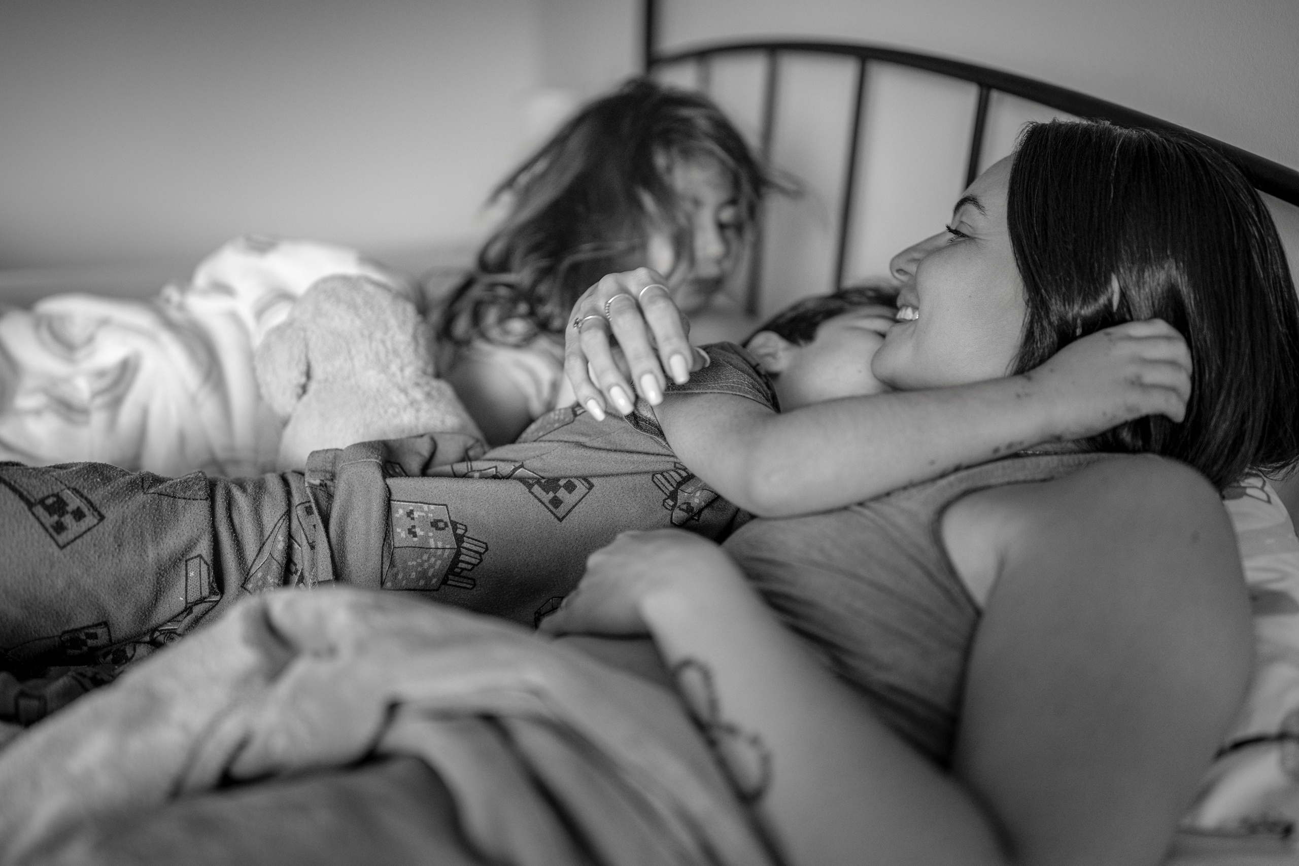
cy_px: 433
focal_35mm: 35
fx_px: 1263
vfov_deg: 37.9
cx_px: 650
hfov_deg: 54.4
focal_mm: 35
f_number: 1.2
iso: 250
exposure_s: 1/200
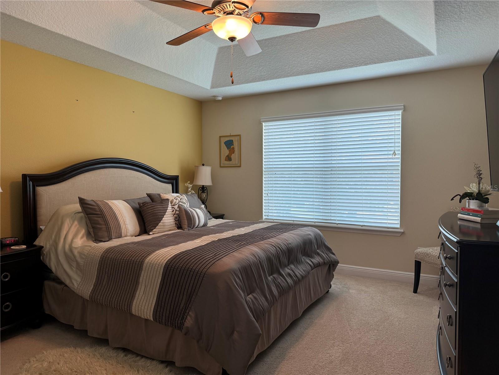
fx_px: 346
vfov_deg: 56.8
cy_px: 188
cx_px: 250
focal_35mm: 24
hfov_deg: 71.6
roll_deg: +0.1
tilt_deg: -1.9
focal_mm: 6.76
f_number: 1.78
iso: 80
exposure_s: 1/120
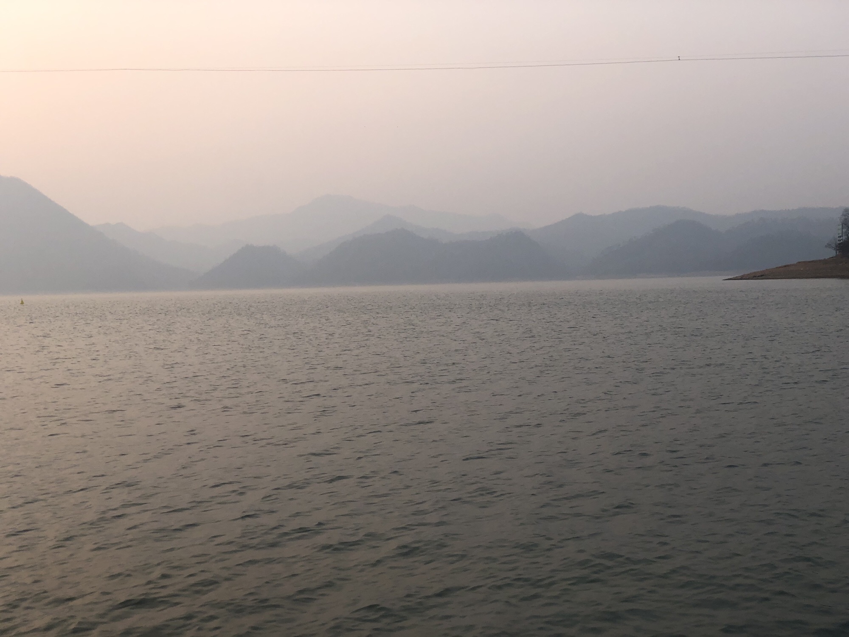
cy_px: 318
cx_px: 424
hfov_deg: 36.8
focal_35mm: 52
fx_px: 1275
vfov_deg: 28.0
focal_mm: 6
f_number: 2.4
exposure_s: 1/470
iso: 32
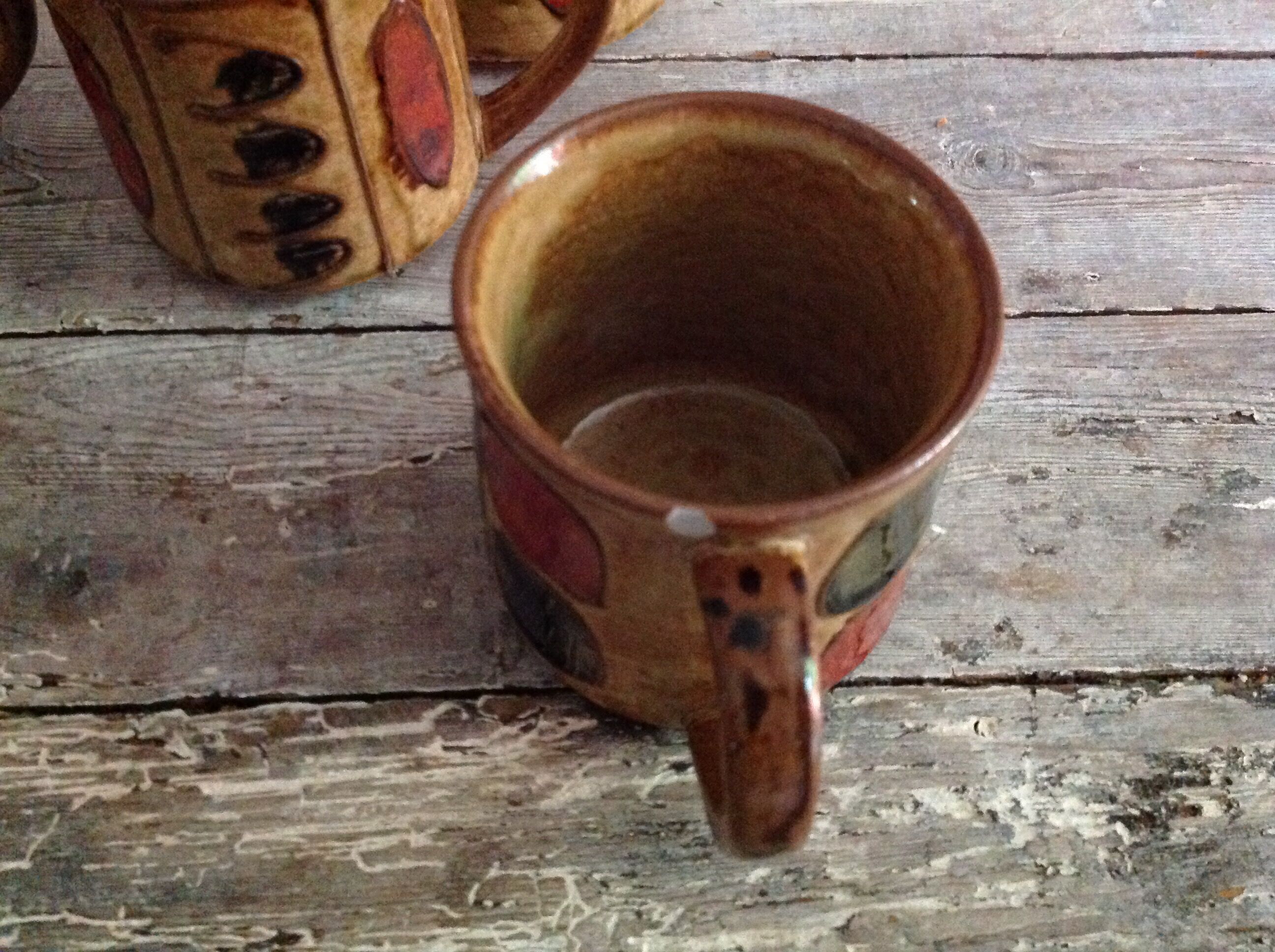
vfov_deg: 40.6
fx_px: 1287
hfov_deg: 52.7
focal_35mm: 35
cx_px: 638
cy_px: 476
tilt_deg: -59.9
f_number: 2.4
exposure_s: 1/15
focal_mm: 4.28
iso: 800
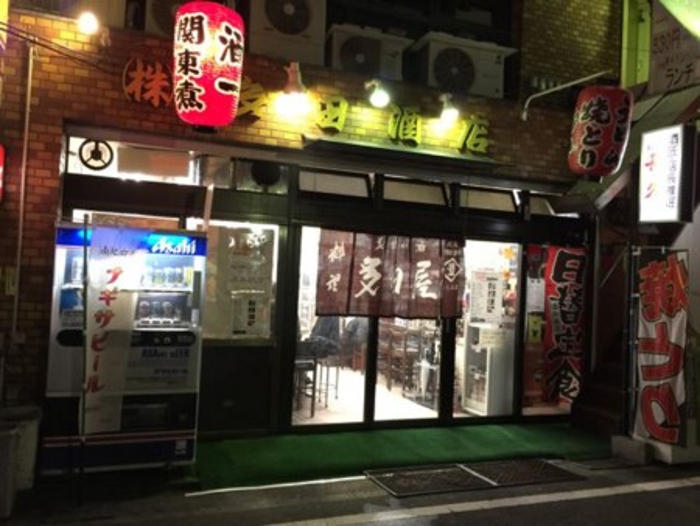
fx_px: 587
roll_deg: -4.4
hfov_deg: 61.6
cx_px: 350
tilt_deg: +1.7
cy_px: 263
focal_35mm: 29
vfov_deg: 48.3
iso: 100
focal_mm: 4.15
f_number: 2.2
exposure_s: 1/10
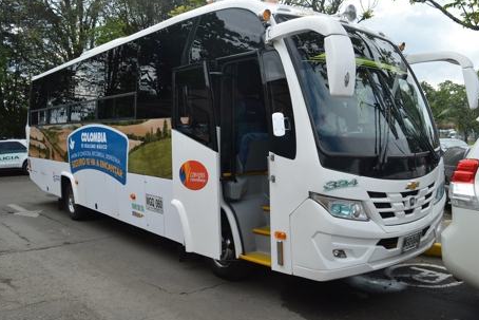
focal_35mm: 33
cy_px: 165
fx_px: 439
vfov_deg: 40.0
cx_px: 241
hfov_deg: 57.2
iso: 100
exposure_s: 1/200
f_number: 7.1
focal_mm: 20
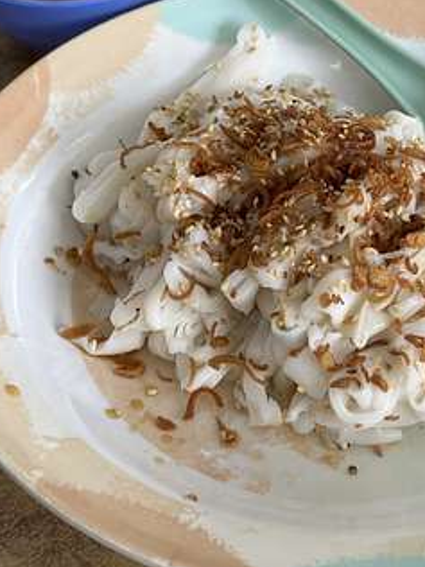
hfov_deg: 20.1
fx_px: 1195
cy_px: 165
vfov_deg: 26.4
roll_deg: +2.0
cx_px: 265
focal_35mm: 73
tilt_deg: -41.3
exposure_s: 1/211
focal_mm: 6.86
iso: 50
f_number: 1.78
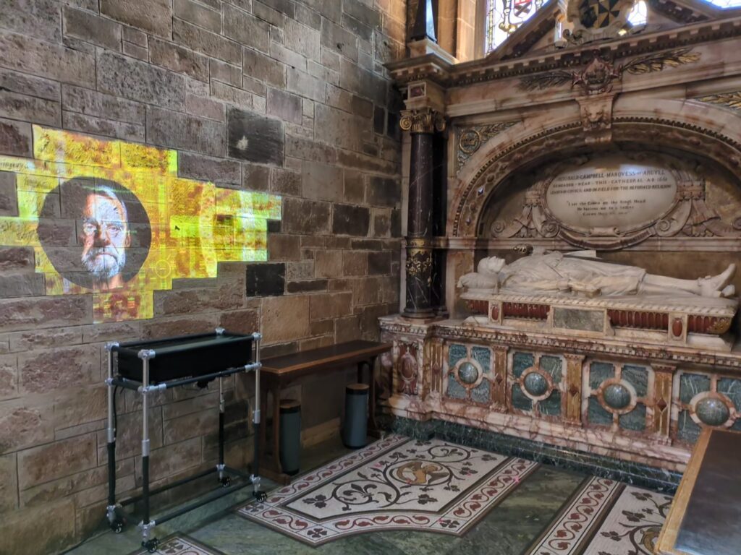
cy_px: 278
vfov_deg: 54.9
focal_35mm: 25
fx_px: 535
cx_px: 370
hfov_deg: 69.4
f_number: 1.89
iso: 227
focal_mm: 5.43
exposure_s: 1/25
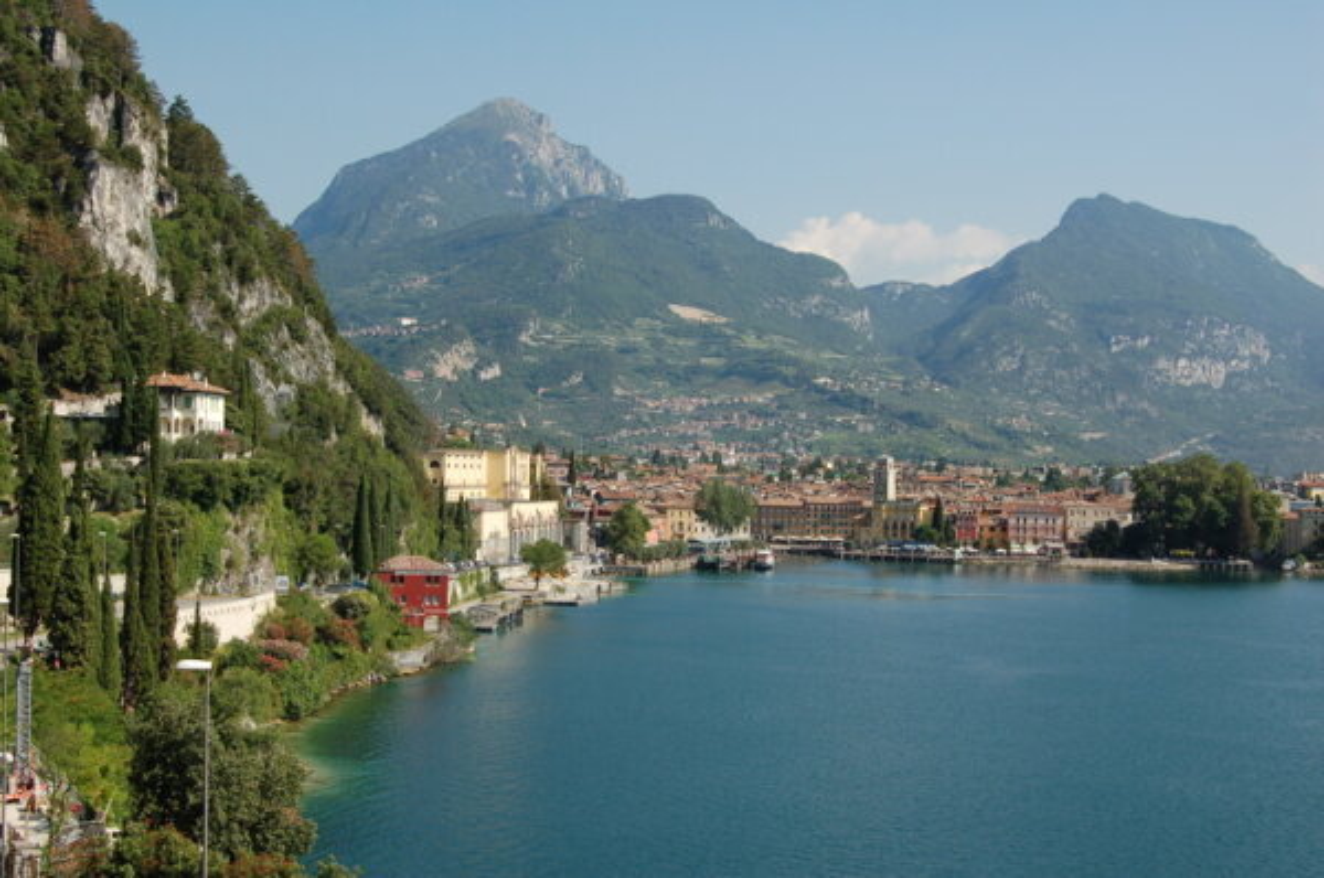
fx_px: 1873
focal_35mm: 51
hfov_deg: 38.9
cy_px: 439
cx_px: 662
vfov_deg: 26.4
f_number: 10
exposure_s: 1/250
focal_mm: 34
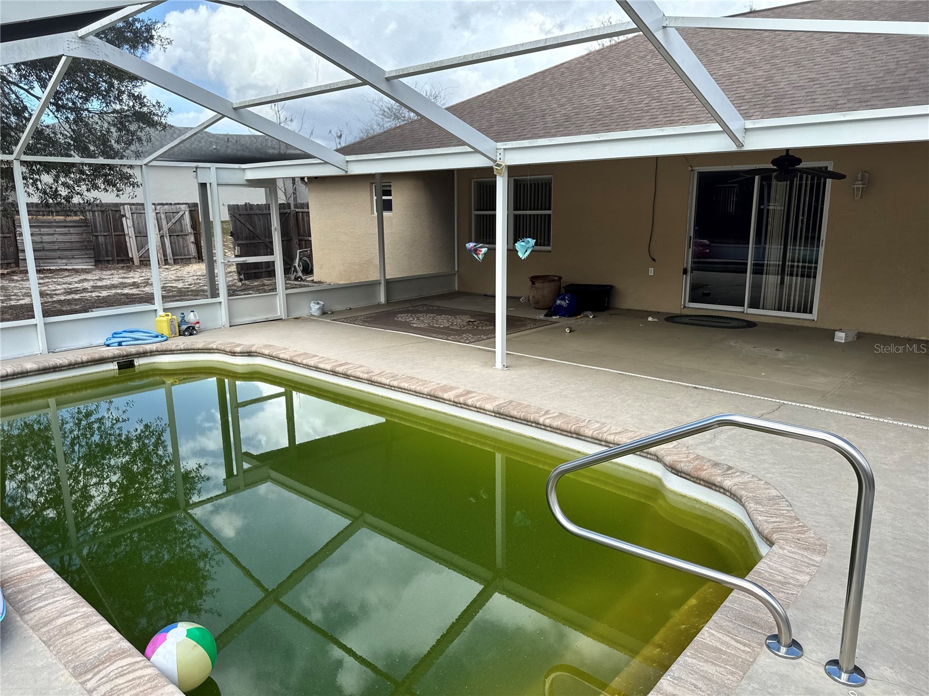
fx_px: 644
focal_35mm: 24
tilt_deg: -13.5
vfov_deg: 56.8
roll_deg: +0.4
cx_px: 464
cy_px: 348
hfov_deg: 71.6
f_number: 1.78
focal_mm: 6.76
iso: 80
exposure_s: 1/1238
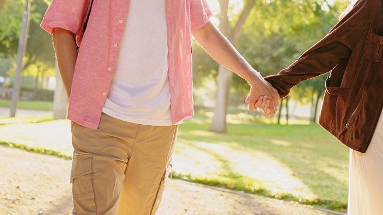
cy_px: 9
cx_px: 230
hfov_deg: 31.4
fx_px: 680
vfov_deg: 17.6
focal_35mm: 67
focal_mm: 35
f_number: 2.2
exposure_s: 1/1000
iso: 320
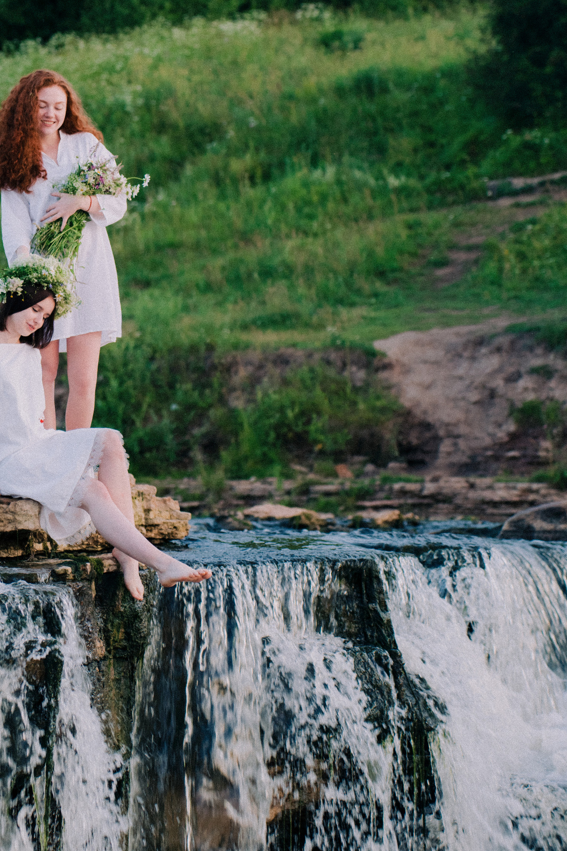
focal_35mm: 158
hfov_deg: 8.7
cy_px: 218
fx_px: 3733
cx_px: 58
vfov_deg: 13.0
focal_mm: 75
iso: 100
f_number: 2.8
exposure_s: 1/160
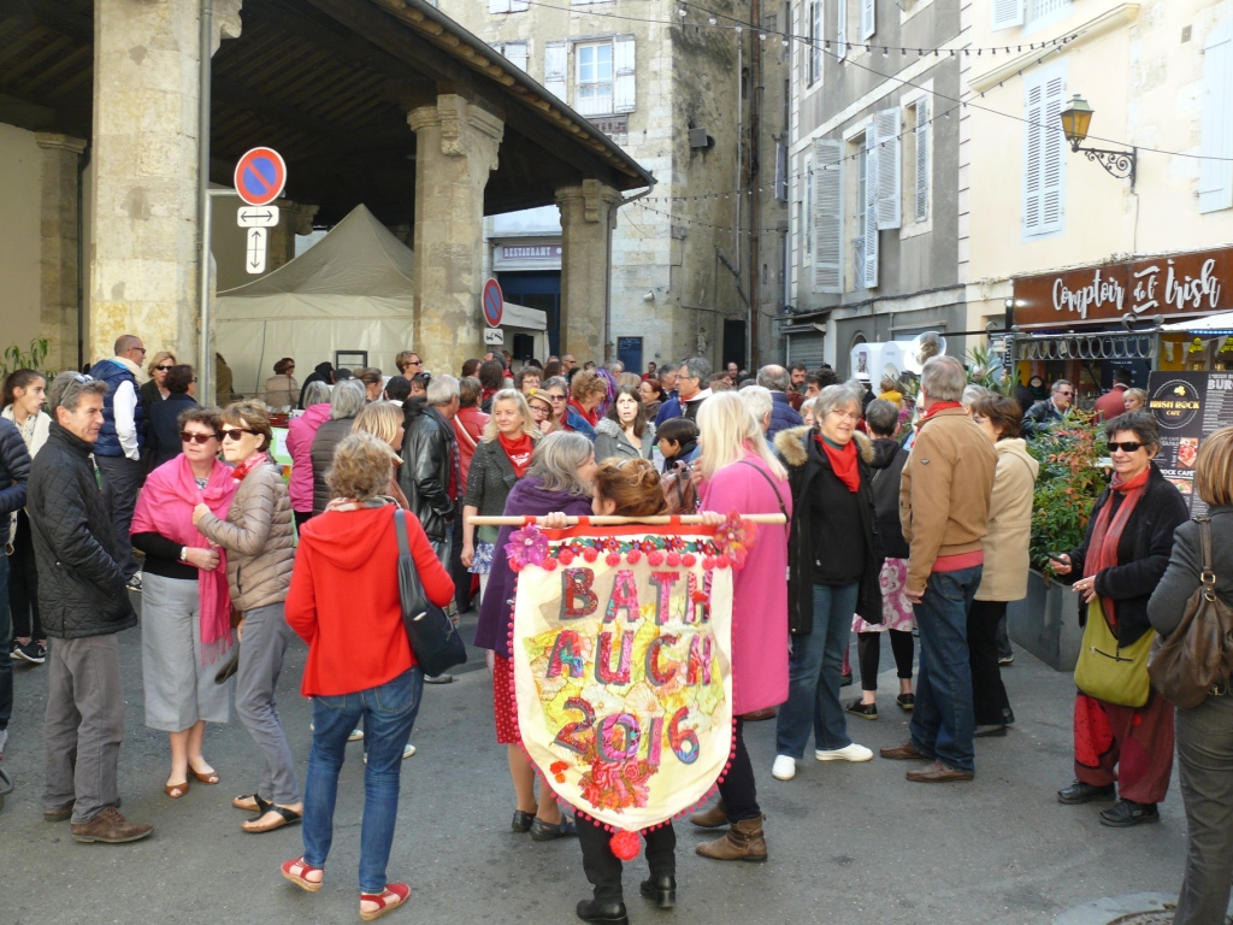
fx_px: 1247
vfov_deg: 40.7
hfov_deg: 52.6
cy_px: 462
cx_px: 616
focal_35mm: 35
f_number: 3.6
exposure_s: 1/100
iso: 100
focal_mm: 7.4
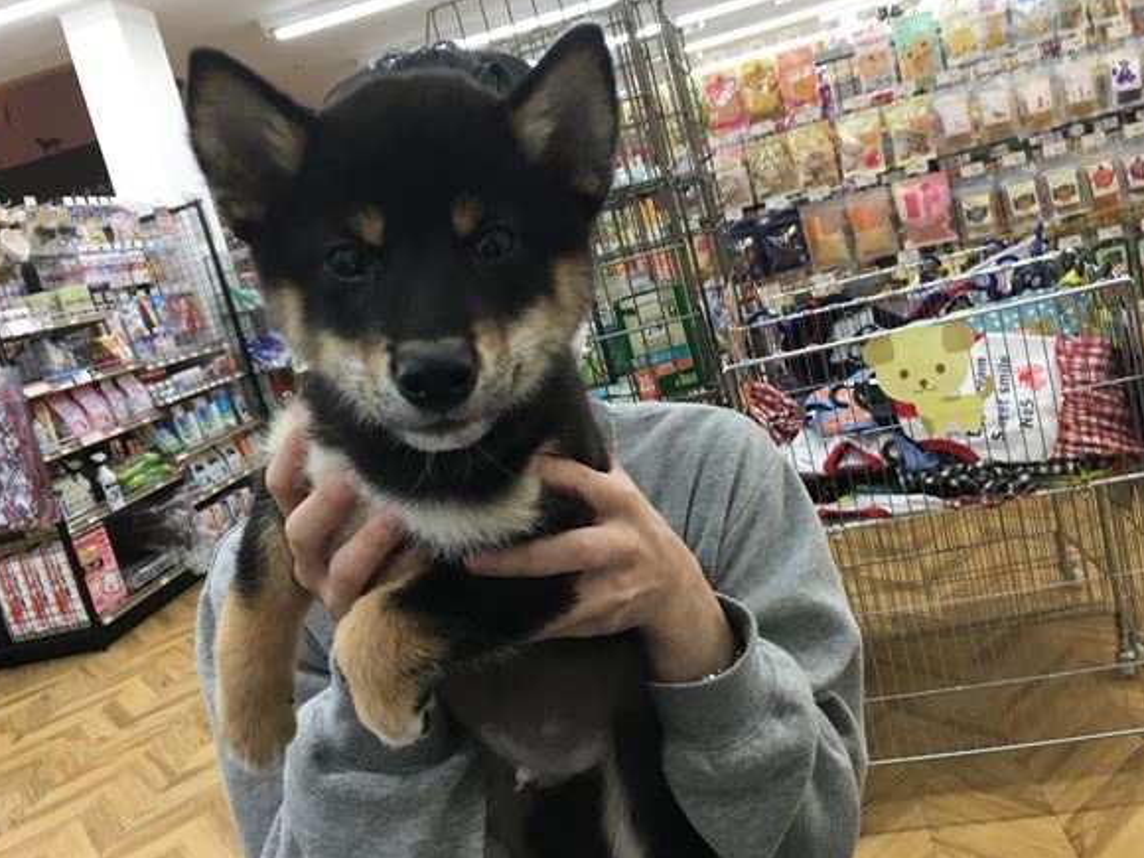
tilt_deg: -8.9
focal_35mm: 30
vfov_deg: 46.8
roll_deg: +15.4
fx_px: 991
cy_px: 424
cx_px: 568
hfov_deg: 60.0
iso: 50
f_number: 2.2
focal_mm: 4.15
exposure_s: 1/30
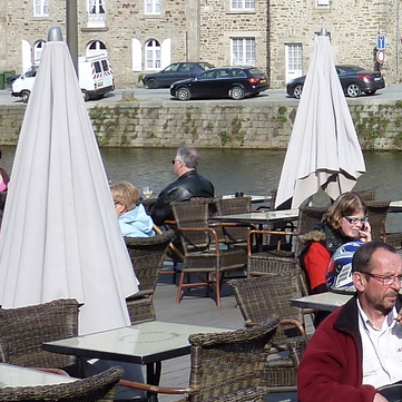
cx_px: 633
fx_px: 1288
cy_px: 77
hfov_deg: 16.0
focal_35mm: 98
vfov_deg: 17.6
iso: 80
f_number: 4
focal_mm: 4.1
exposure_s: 1/320
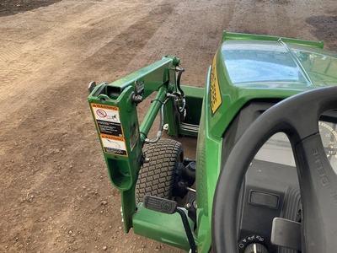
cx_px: 168
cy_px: 126
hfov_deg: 61.7
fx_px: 282
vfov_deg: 48.2
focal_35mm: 29
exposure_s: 1/122
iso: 40
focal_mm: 3
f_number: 1.8
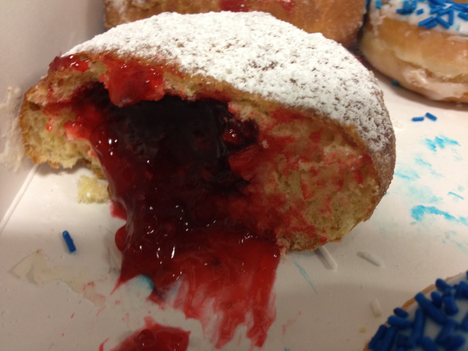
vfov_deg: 40.7
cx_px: 234
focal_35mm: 35
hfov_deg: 52.6
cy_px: 176
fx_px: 473
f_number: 2.4
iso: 160
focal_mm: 4.28
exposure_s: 1/20
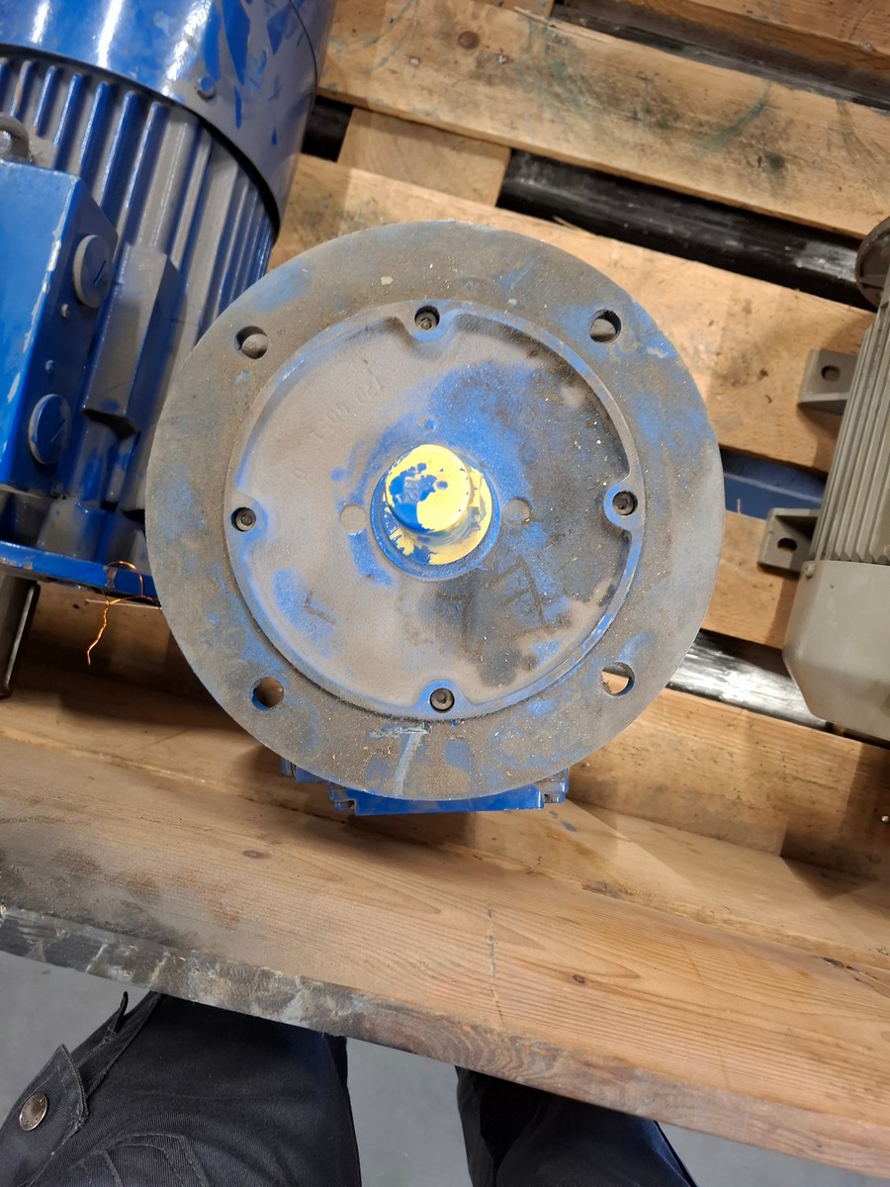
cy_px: 594
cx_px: 445
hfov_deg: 58.9
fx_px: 788
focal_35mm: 23
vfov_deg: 73.9
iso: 400
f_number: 1.8
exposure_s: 1/25
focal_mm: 5.54
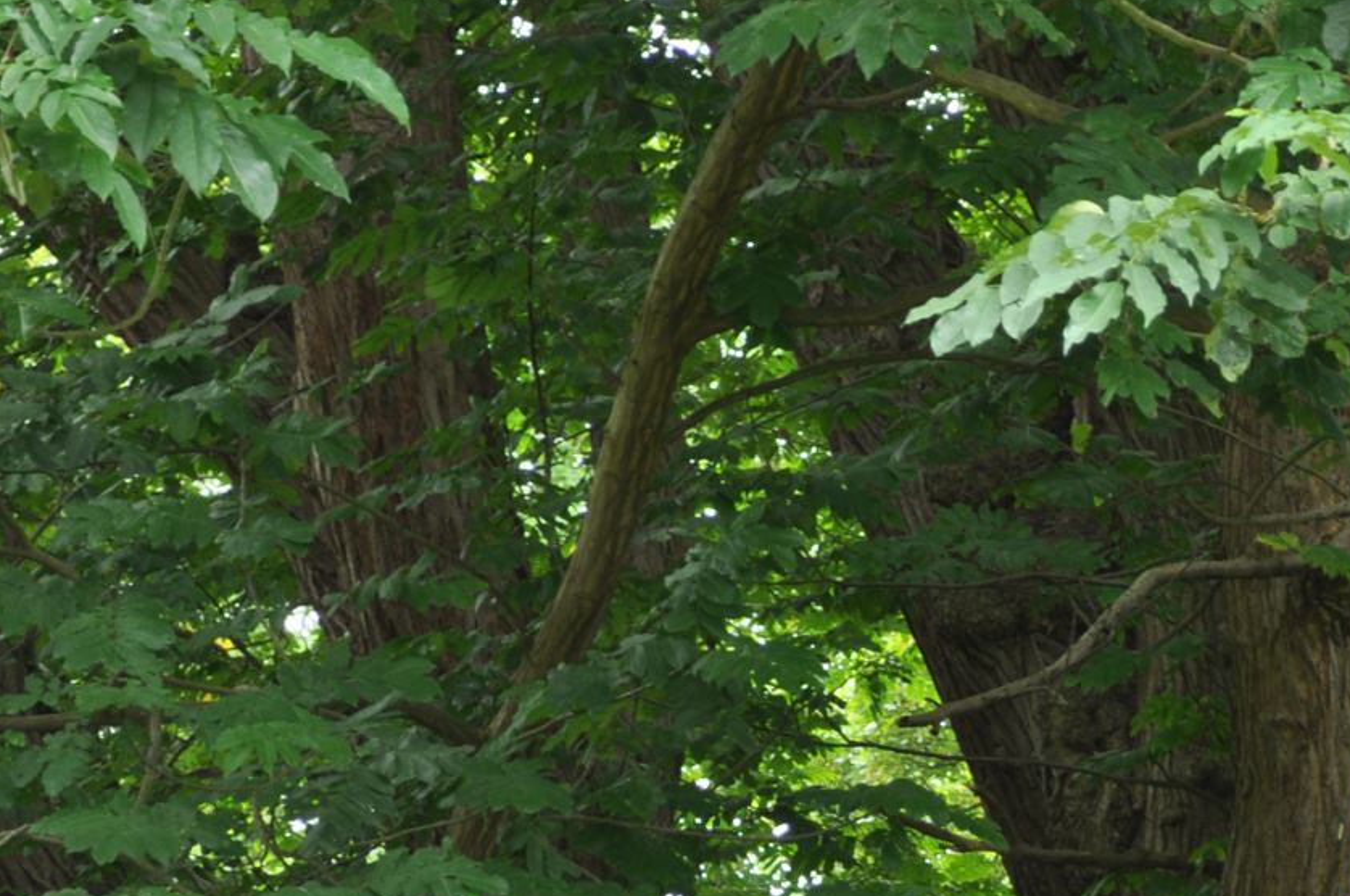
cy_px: 1076
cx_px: 1401
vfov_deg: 7.9
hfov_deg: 11.9
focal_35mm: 171
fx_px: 6413
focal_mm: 45
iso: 200
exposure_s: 1/40
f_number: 5.3
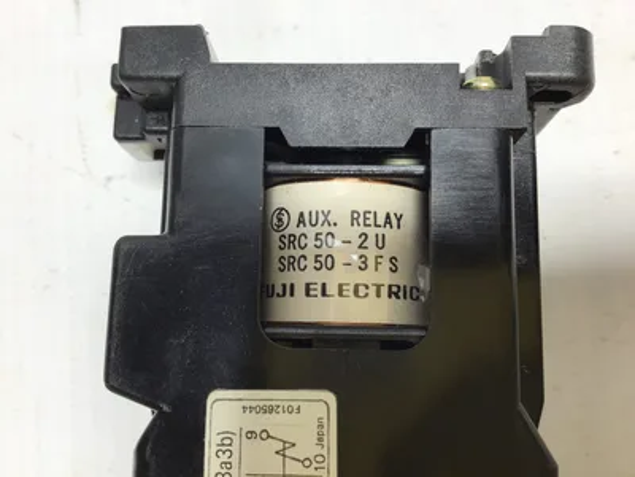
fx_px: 569
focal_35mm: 31
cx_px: 318
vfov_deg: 45.4
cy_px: 238
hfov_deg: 58.4
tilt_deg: -80.2
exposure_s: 1/120
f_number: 2.4
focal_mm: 3.3
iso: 40
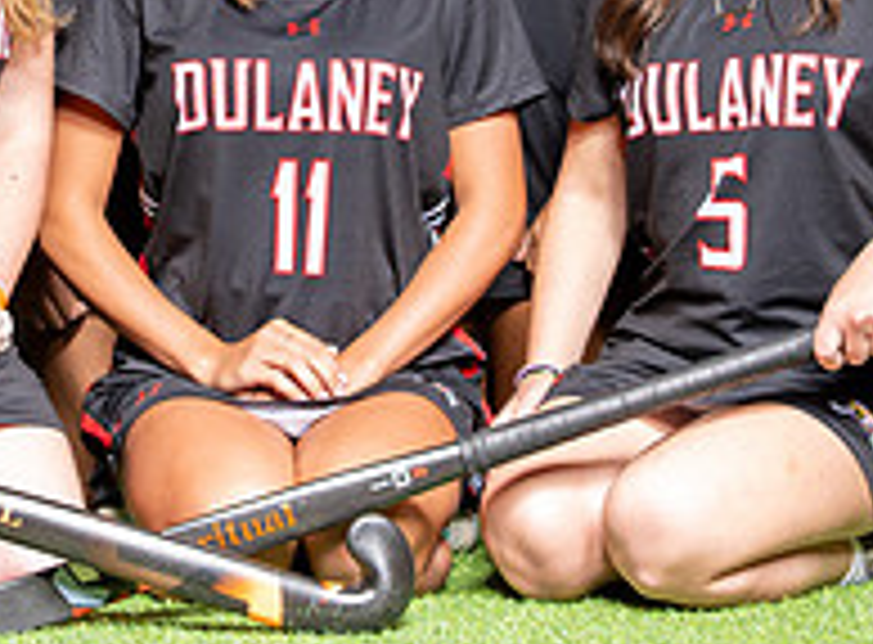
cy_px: -199
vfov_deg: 7.6
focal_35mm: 190
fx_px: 4762
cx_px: 190
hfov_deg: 10.4
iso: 160
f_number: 6.3
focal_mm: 48
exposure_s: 1/125
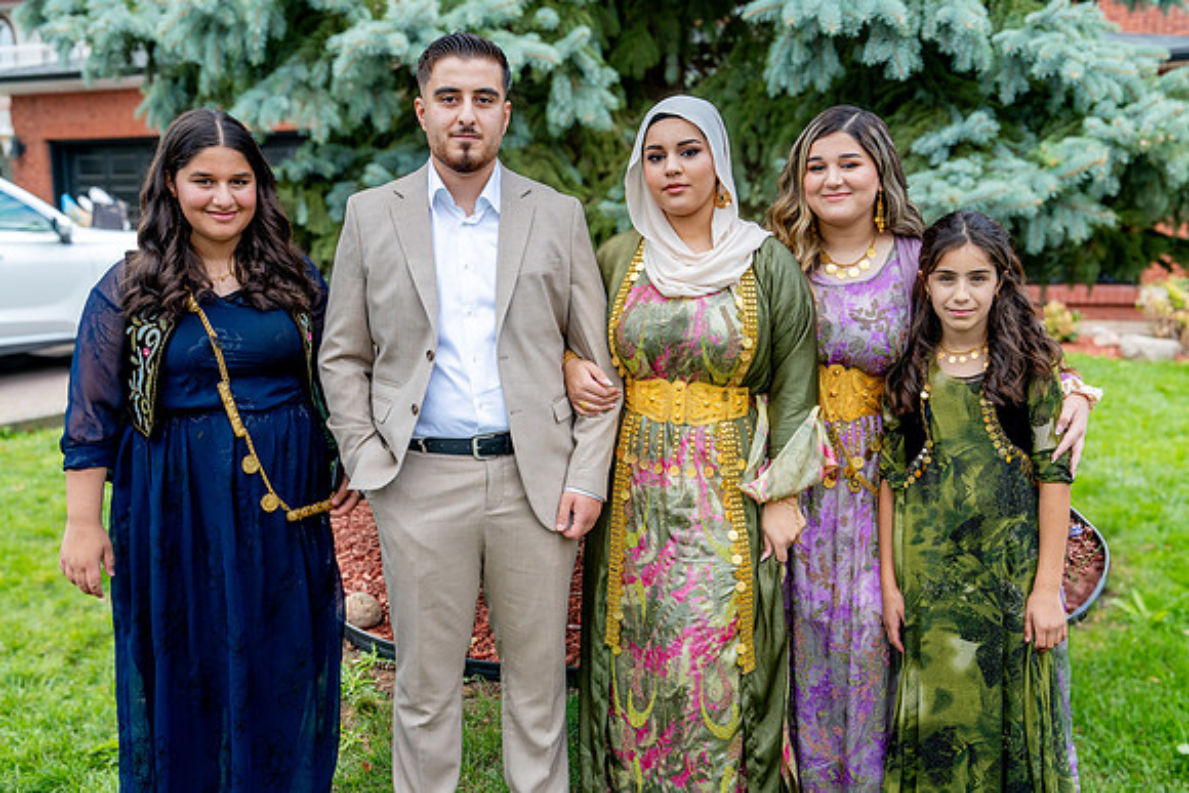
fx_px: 1123
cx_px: 594
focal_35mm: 34
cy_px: 396
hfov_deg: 55.8
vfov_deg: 38.9
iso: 320
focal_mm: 34
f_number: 7.1
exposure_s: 1/200
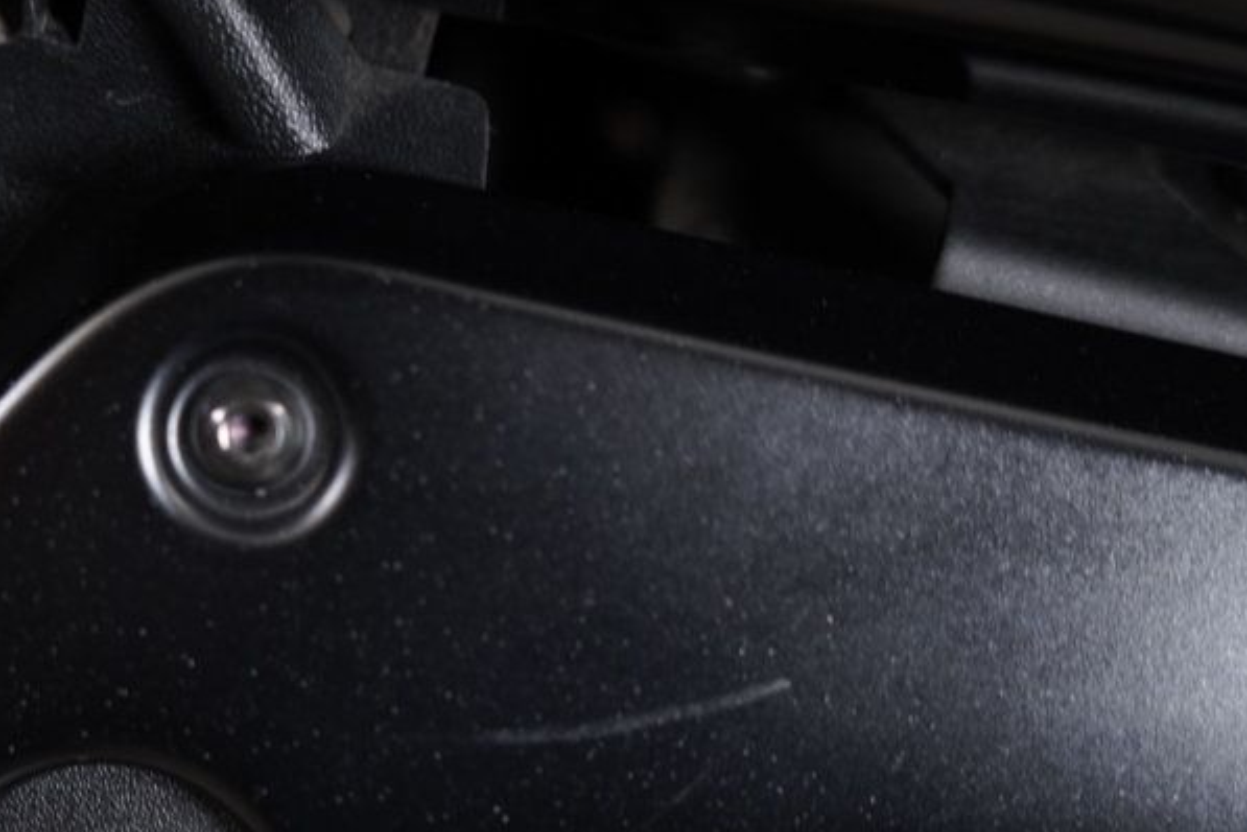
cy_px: 660
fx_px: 6235
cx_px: 443
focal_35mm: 180
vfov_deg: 7.6
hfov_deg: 11.4
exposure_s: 1/100
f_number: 4
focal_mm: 105
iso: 1600
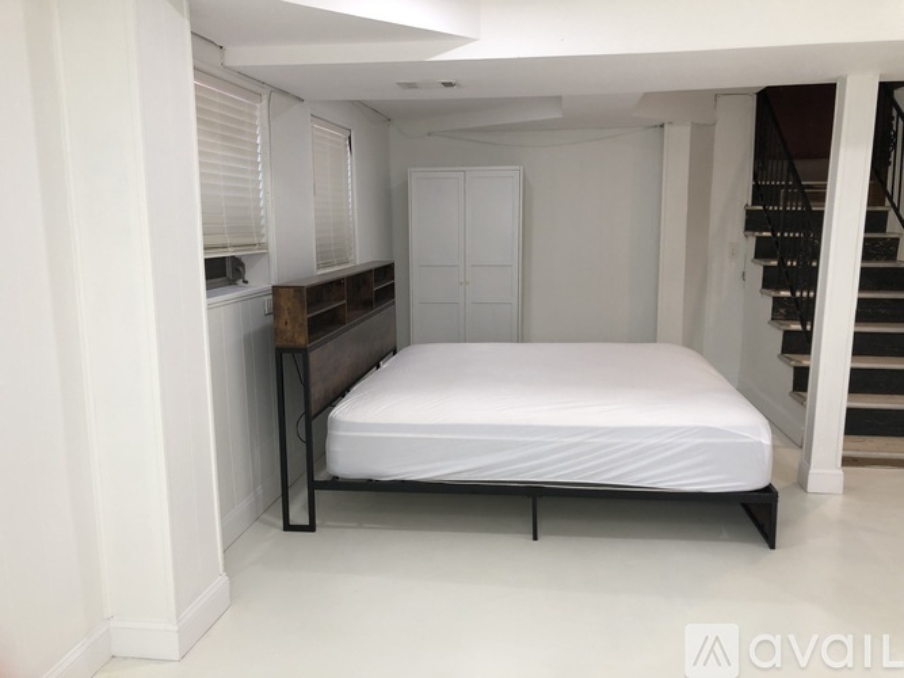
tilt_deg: -9.4
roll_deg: +0.6
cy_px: 339
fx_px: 731
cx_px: 452
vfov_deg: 49.7
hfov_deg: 63.5
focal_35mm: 28
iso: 32
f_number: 1.8
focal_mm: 4
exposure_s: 1/30
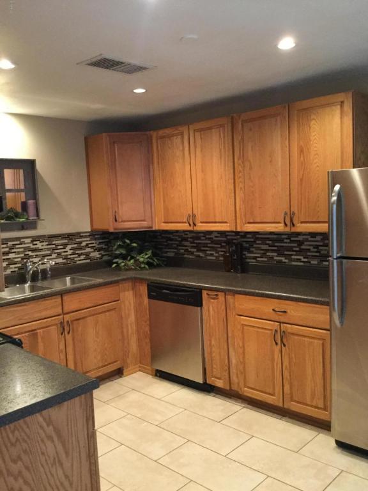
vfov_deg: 58.4
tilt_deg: -4.8
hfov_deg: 45.4
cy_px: 246
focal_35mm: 31
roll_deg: +2.7
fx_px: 439
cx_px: 184
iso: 250
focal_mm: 3.3
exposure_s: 1/15
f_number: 2.4
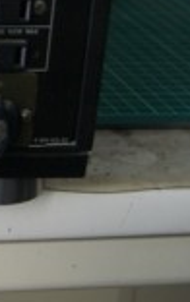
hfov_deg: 7.7
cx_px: -368
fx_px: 1238
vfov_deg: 13.8
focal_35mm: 150
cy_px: 21
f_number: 4
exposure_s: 1/40
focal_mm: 24
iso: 400
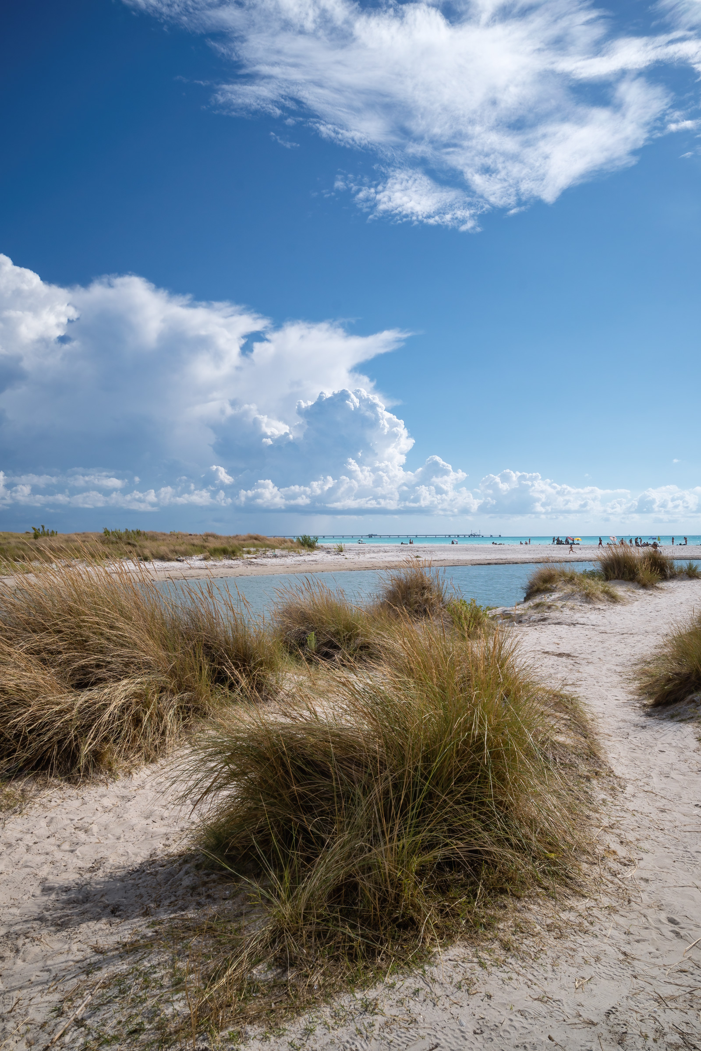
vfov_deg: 73.7
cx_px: 350
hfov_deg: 53.1
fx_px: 701
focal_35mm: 24
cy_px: 526
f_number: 11
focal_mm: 16
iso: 100
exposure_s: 1/250
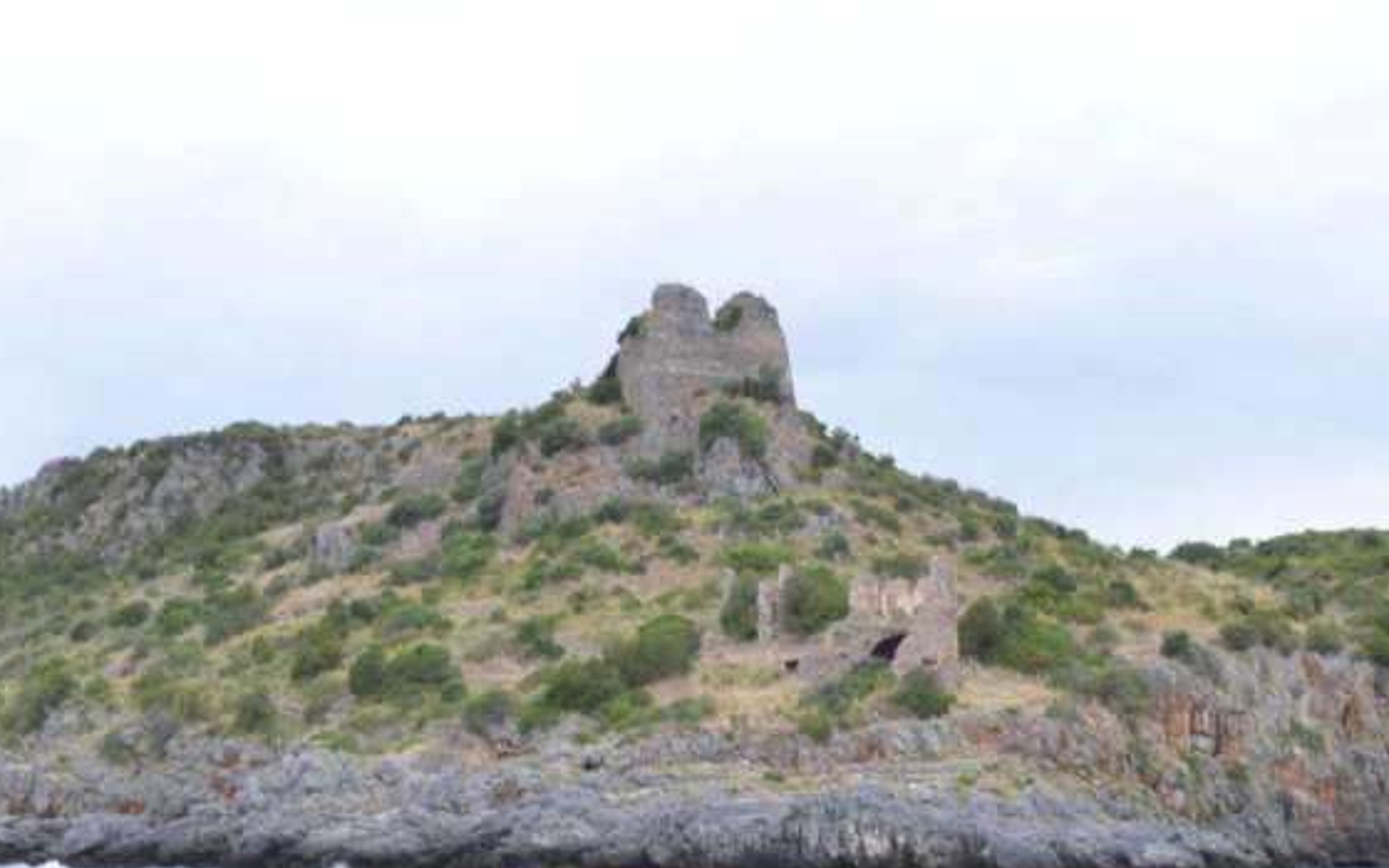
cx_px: 779
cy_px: 523
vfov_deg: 25.3
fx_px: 1931
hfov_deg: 39.5
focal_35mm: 51
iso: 125
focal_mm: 35
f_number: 5
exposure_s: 1/100
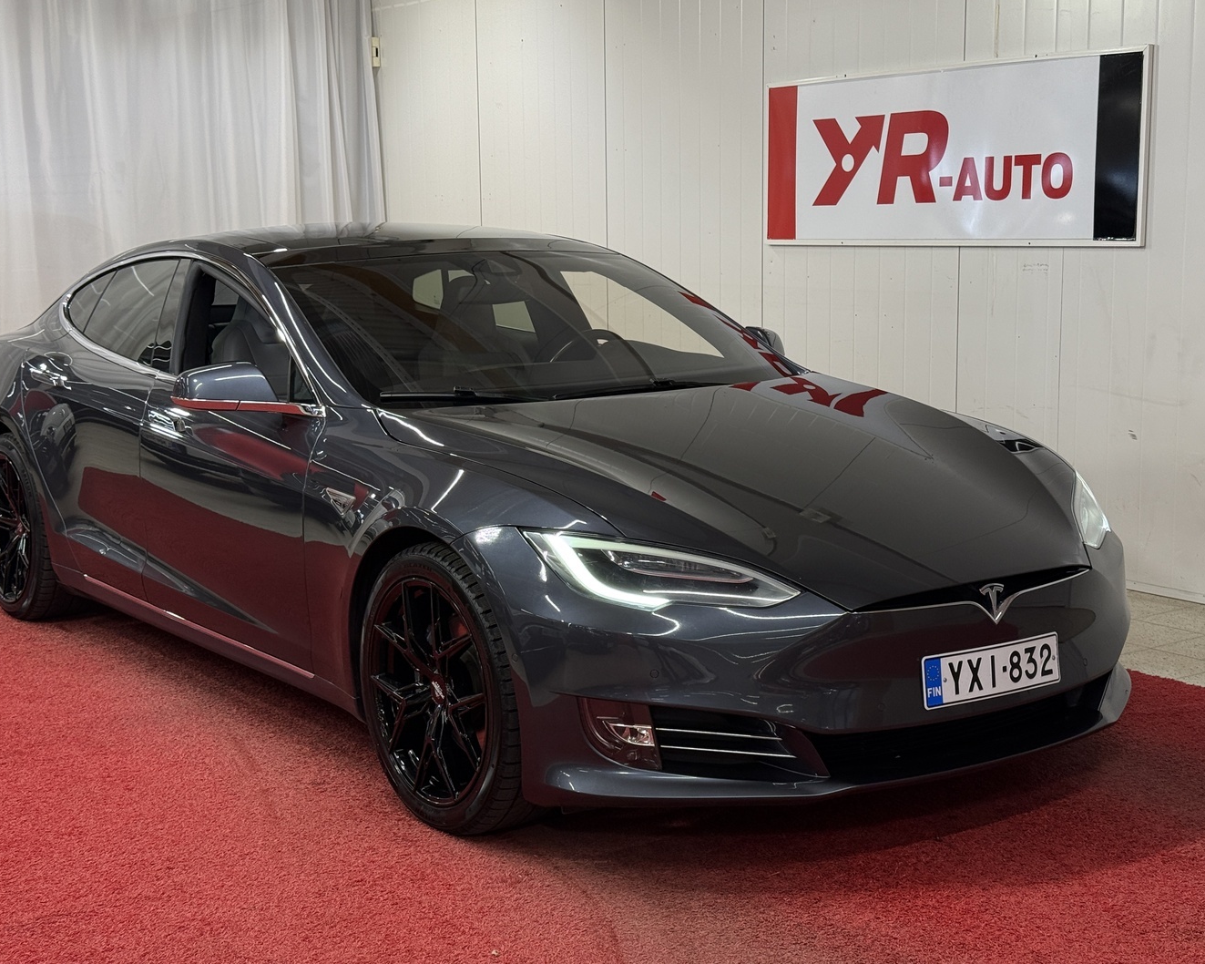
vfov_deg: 29.7
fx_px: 1819
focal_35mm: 51
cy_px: 476
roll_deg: +0.8
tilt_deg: -8.0
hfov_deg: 36.6
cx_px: 555
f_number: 1.78
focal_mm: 6.76
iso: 100
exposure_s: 1/108
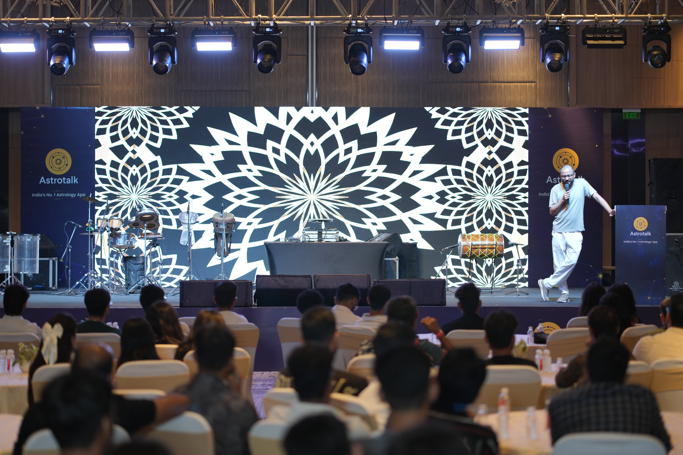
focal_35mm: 85
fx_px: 1613
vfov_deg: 16.1
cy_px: 228
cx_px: 342
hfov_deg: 23.9
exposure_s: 1/160
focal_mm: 85
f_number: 2
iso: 320
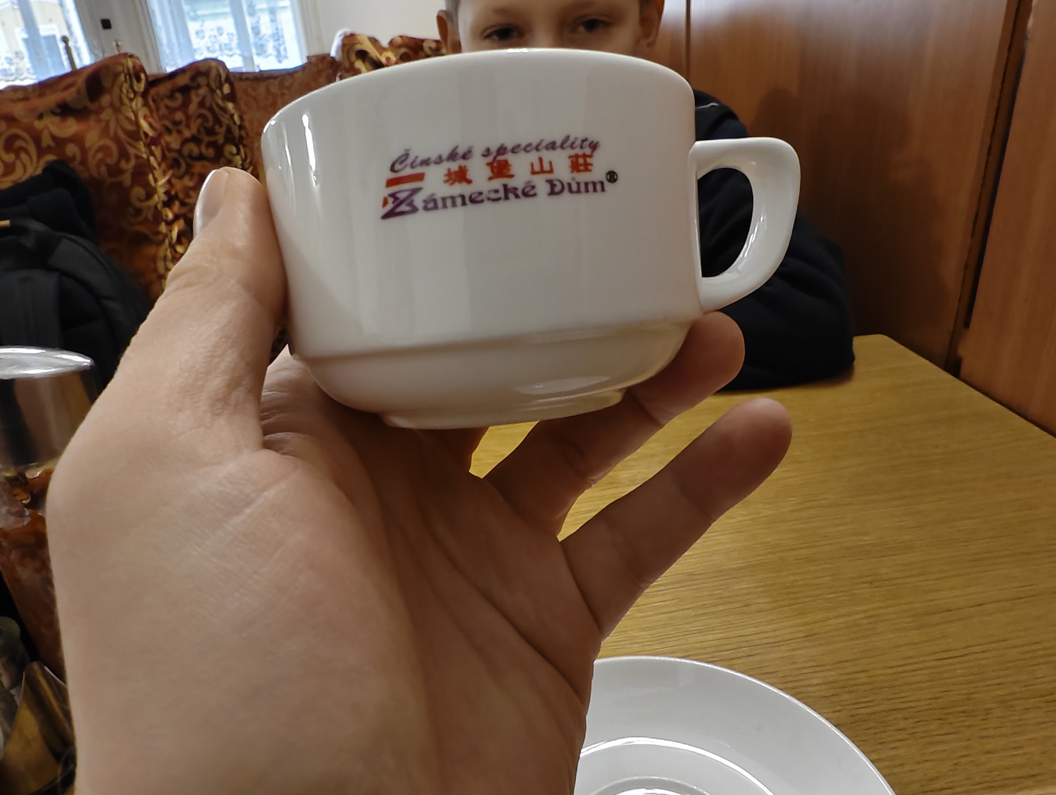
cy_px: 398
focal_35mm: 25
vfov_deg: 55.0
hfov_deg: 69.3
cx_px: 528
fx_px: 764
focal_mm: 2.31
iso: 766
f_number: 2.05
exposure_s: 1/33.3
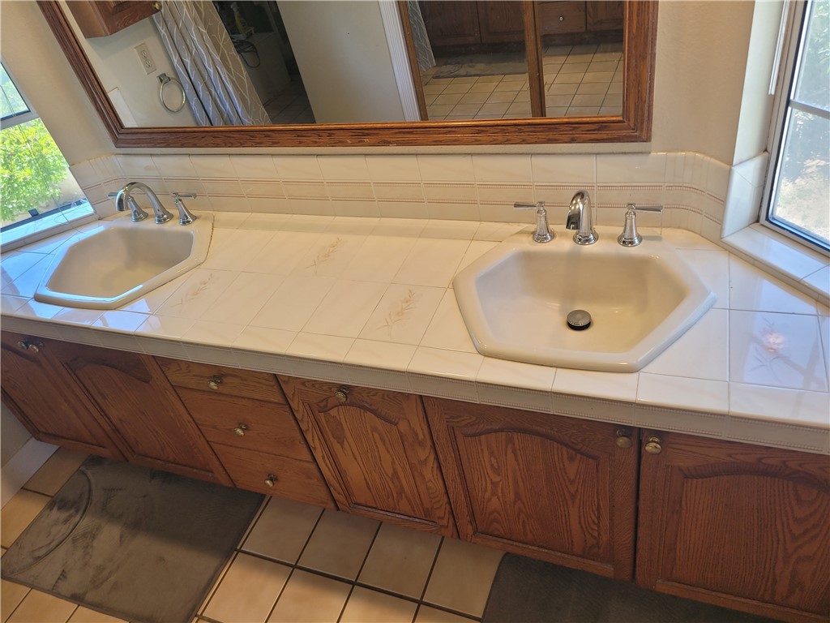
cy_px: 312
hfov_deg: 67.3
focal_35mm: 26
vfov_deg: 53.1
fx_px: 623
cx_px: 415
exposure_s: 1/120
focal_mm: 5.4
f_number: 1.8
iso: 80
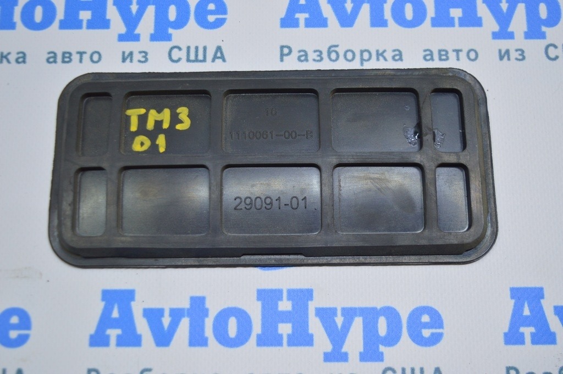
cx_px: 282
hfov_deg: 42.4
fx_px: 727
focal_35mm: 46
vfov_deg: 28.9
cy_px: 187
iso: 400
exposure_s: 1/60
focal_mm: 31
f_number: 4.2
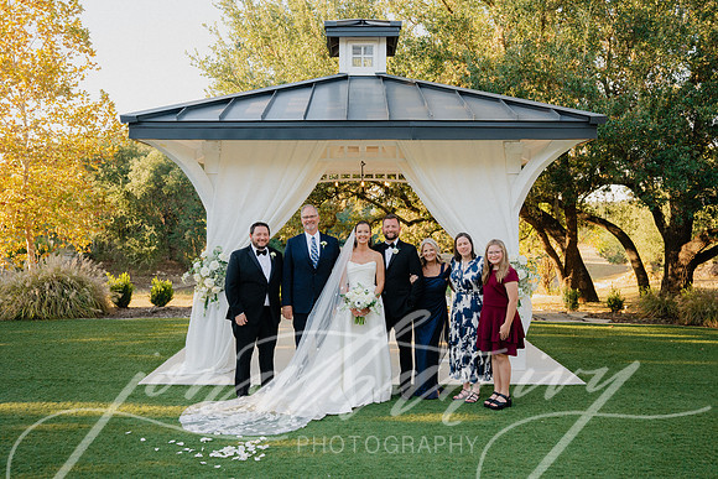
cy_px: 240
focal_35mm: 30
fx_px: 608
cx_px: 359
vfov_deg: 43.0
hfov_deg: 61.1
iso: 400
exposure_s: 1/320
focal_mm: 30.5
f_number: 4.5
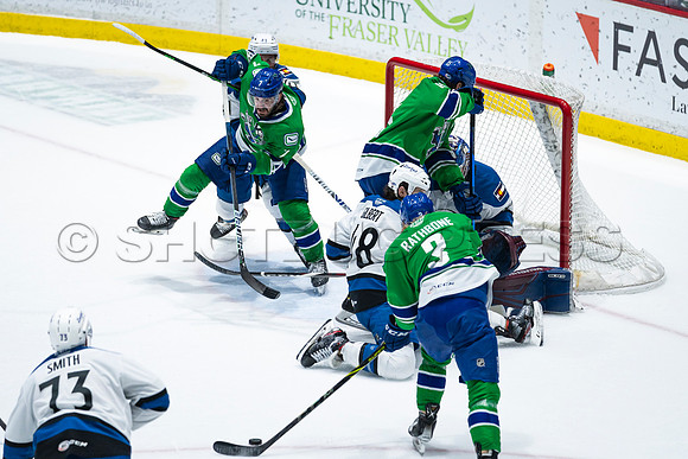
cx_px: 326
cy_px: 145
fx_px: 5228
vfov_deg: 5.0
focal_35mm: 274
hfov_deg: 7.5
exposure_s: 1/1250
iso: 1250
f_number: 2.8
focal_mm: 195
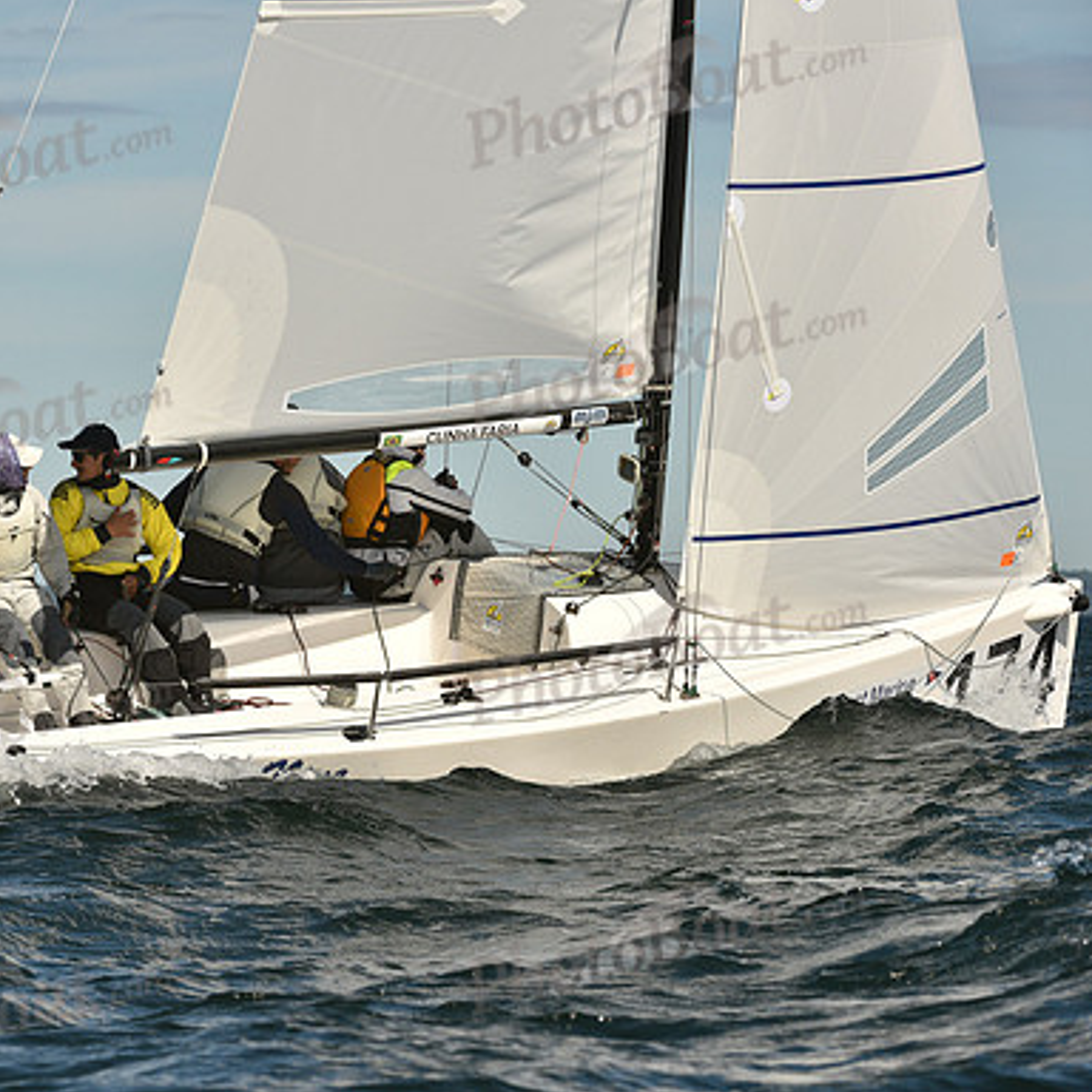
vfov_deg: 6.8
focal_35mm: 257
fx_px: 9172
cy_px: 545
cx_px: 321
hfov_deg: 6.8
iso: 400
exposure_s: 1/1600
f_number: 9
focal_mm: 200
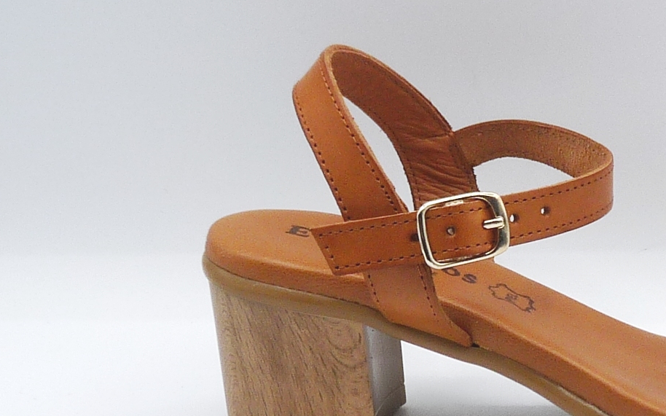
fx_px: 2087
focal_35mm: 115
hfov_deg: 17.9
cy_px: 257
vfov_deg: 11.4
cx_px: 555
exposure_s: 1/200
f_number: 5
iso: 100
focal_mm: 6.2
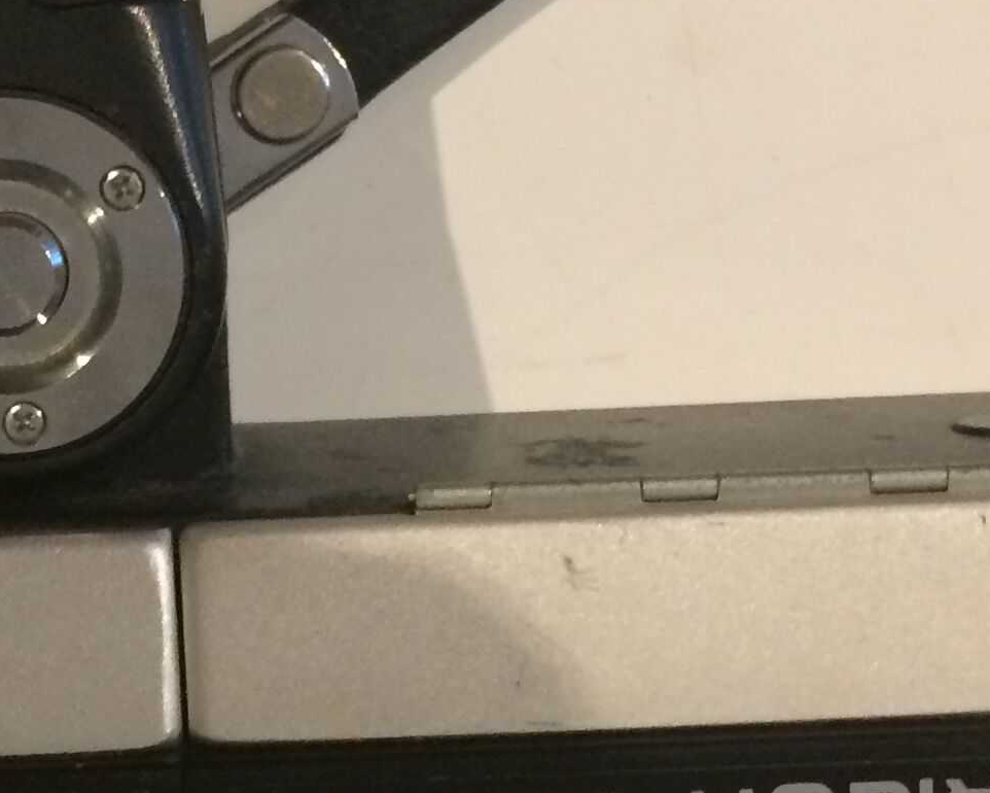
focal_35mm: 96
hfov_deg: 19.7
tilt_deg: -79.7
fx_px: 2813
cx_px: 163
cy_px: 382
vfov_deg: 16.0
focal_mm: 4.15
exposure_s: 1/33
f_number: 2.2
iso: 320
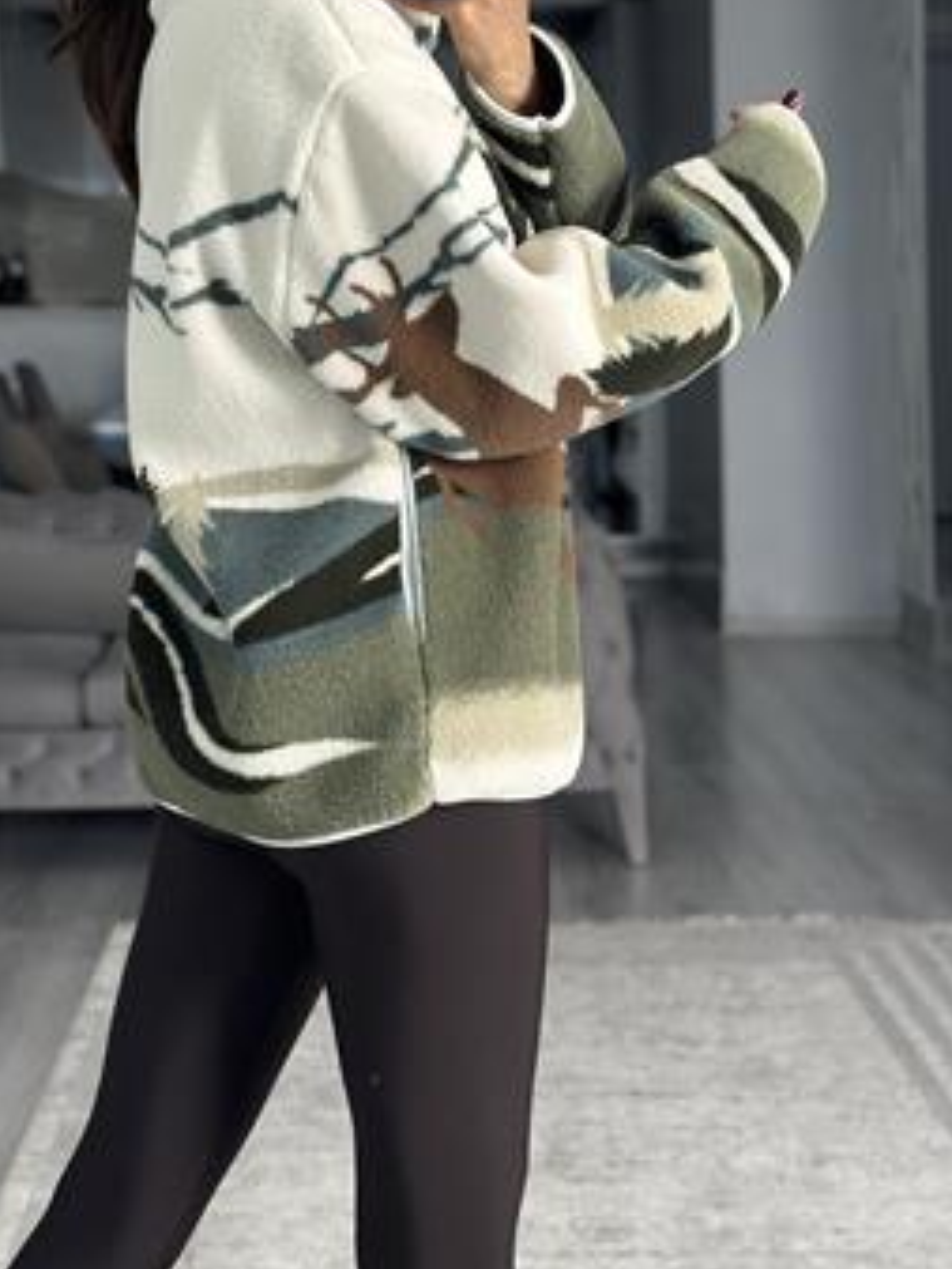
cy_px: 361
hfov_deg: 20.4
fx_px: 2638
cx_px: 376
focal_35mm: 72
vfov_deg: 26.8
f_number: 1.78
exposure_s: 1/50
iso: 100
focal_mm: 6.86
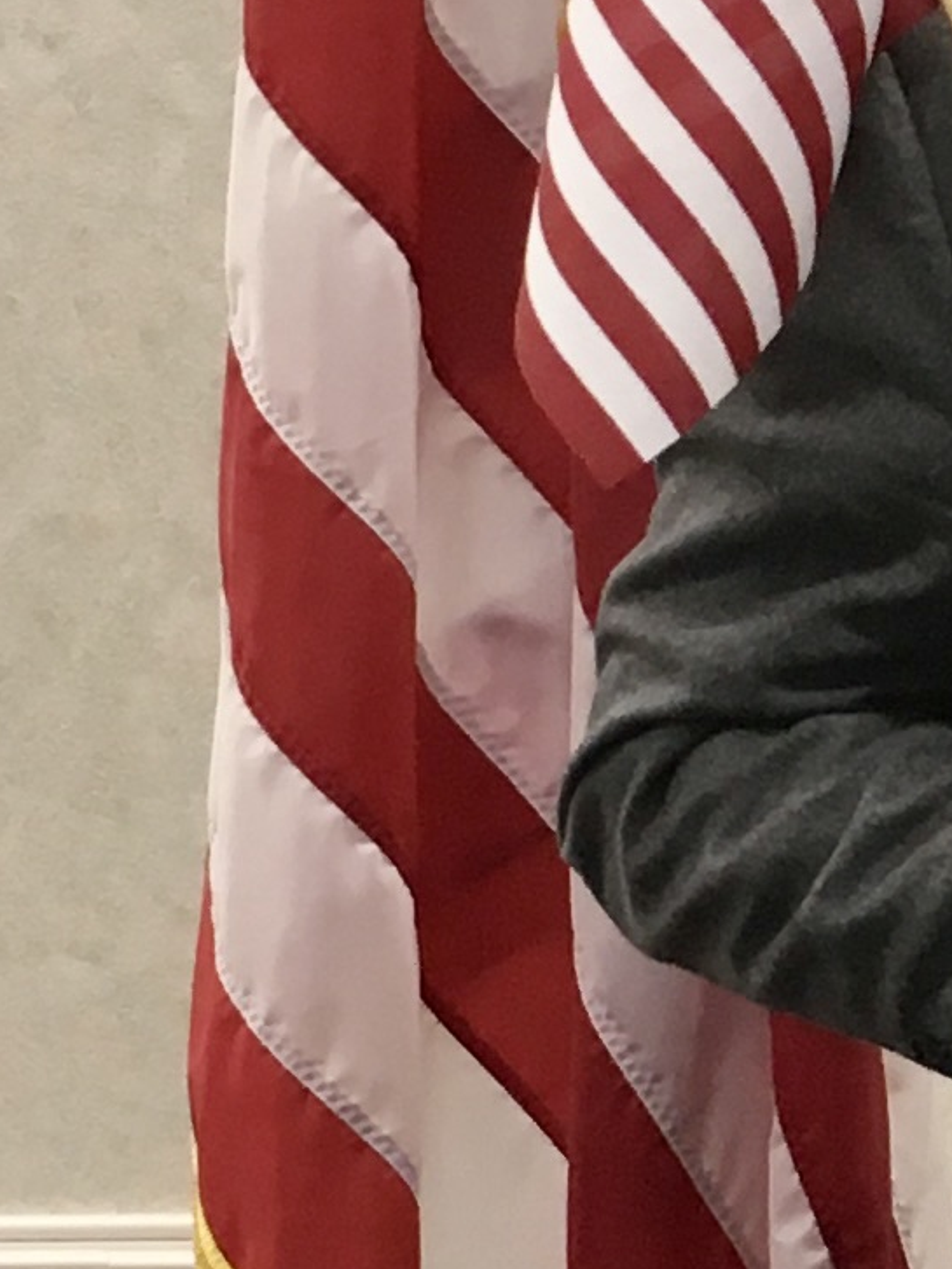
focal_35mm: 161
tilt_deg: -8.1
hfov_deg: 8.7
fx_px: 5900
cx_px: 1934
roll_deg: -0.6
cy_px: 661
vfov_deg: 12.3
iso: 64
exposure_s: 1/30
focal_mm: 4.15
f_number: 2.2
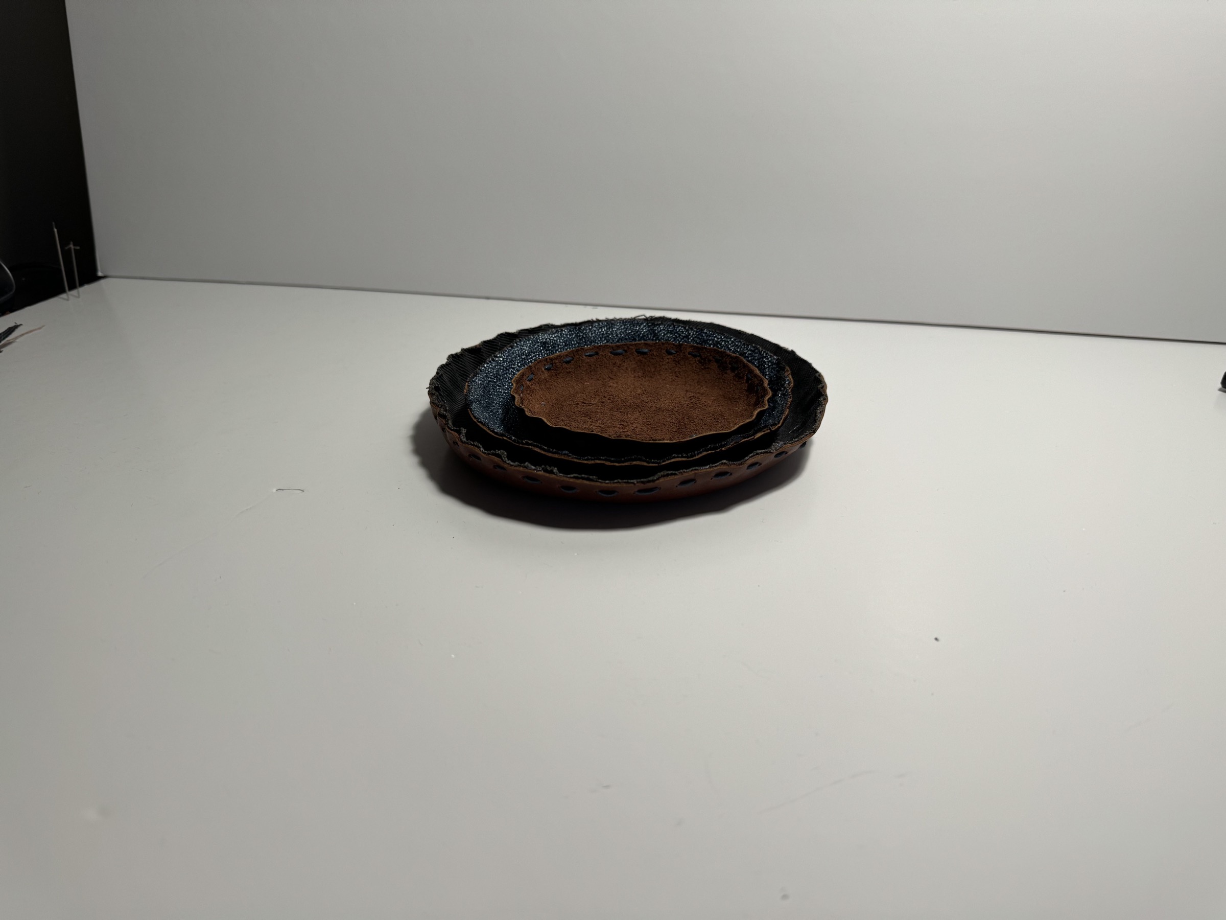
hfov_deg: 71.6
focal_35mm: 24
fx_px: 850
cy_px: 460
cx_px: 613
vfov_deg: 56.8
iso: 64
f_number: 1.78
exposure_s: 1/111
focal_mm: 6.86
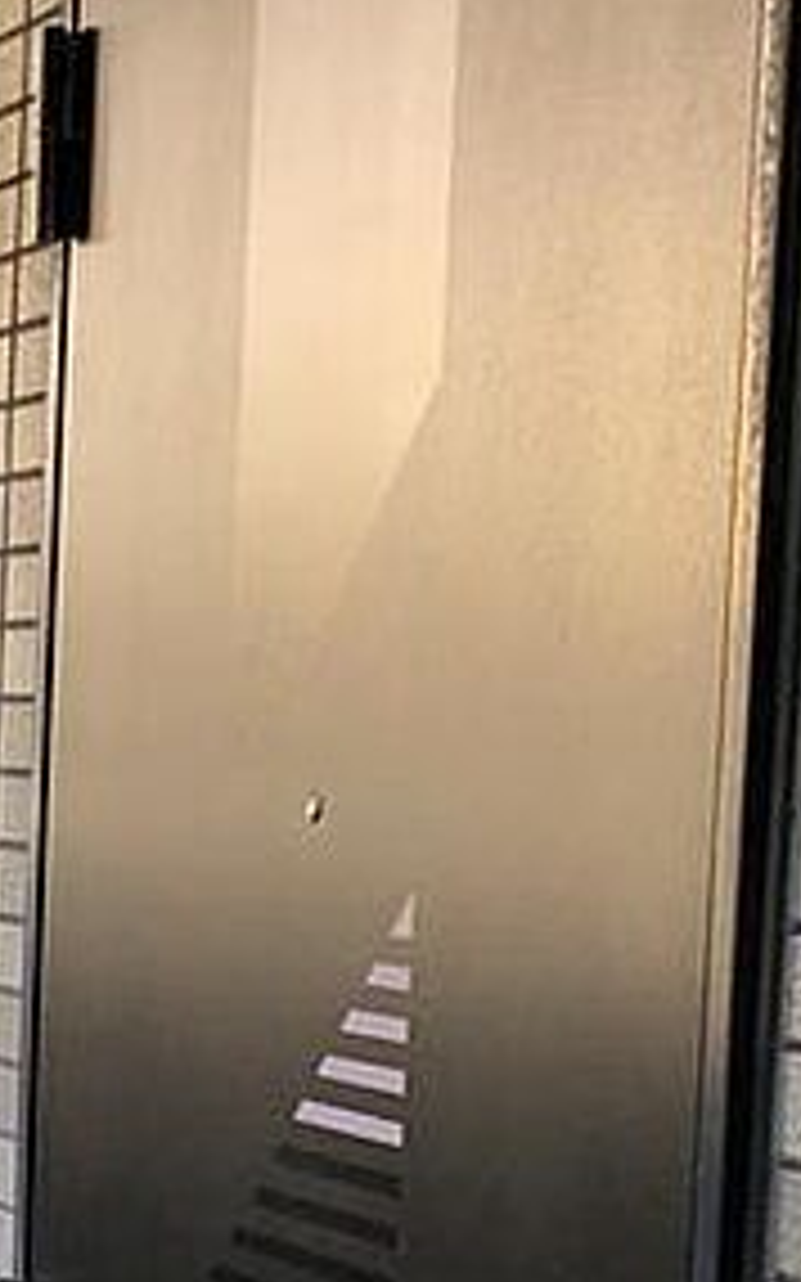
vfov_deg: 19.9
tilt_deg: -6.5
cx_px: -529
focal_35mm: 102
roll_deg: -2.1
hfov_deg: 12.0
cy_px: 1228
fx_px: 3564
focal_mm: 3.99
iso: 32
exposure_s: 1/30
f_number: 1.8
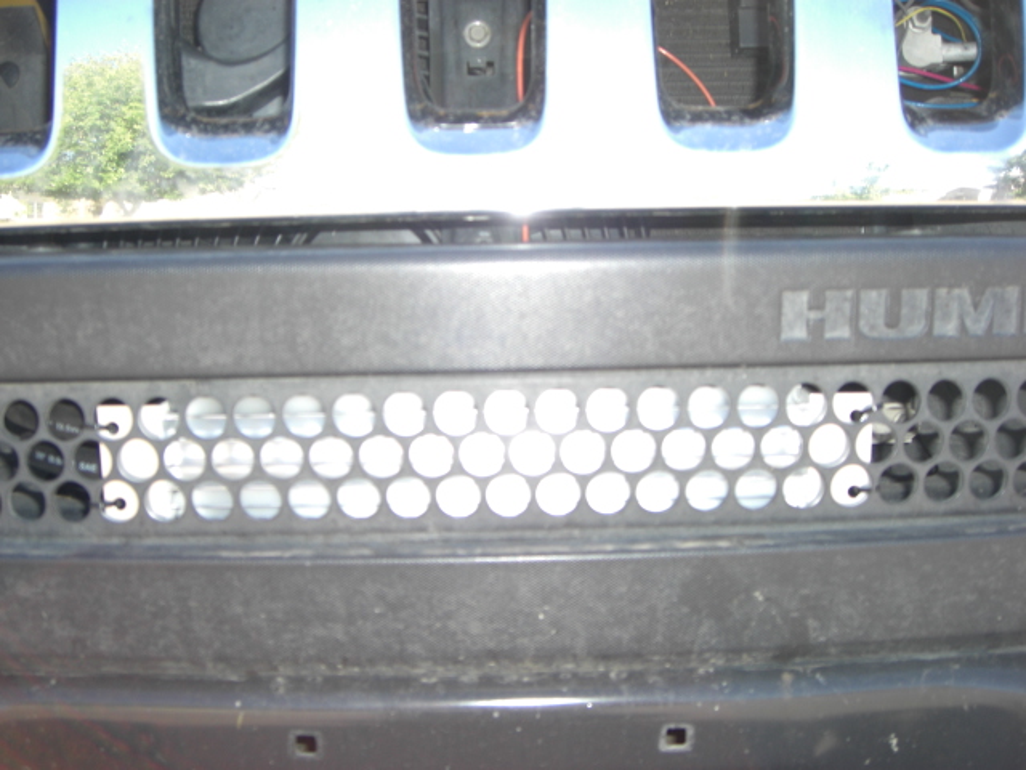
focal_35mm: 38
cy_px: 385
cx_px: 513
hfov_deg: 49.0
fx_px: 1126
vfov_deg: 37.7
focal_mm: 7.9
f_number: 2.8
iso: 80
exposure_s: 1/160
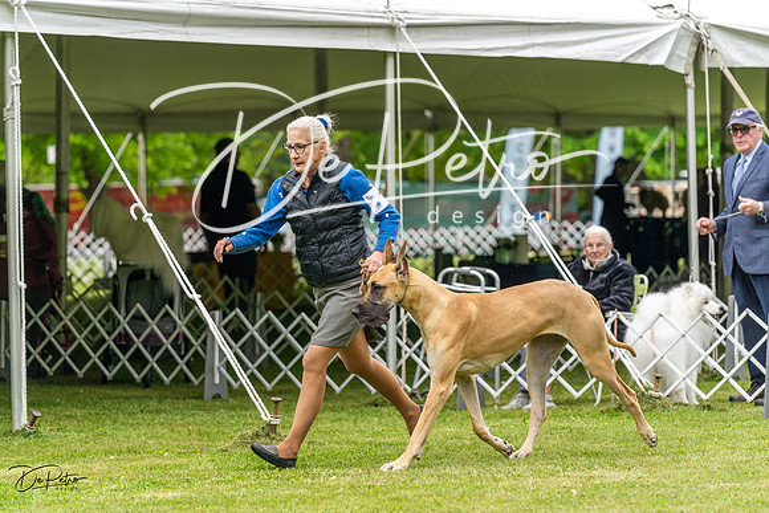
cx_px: 384
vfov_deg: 9.8
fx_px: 2991
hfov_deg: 14.7
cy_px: 256
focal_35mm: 140
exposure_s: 1/800
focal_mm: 140
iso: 500
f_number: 4
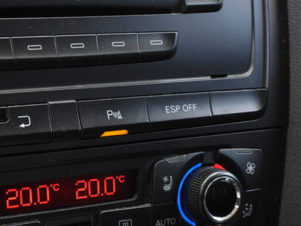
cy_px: 146
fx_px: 609
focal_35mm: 70
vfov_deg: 21.0
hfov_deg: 26.6
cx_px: 14
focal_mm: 6.3
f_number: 3.2
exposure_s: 1/60
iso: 100
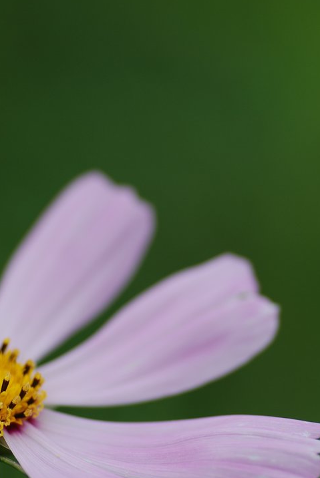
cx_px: 139
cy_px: 270
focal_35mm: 193
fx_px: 2567
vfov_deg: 10.6
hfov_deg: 7.1
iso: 100
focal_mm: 90
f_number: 3.8
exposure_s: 1/800
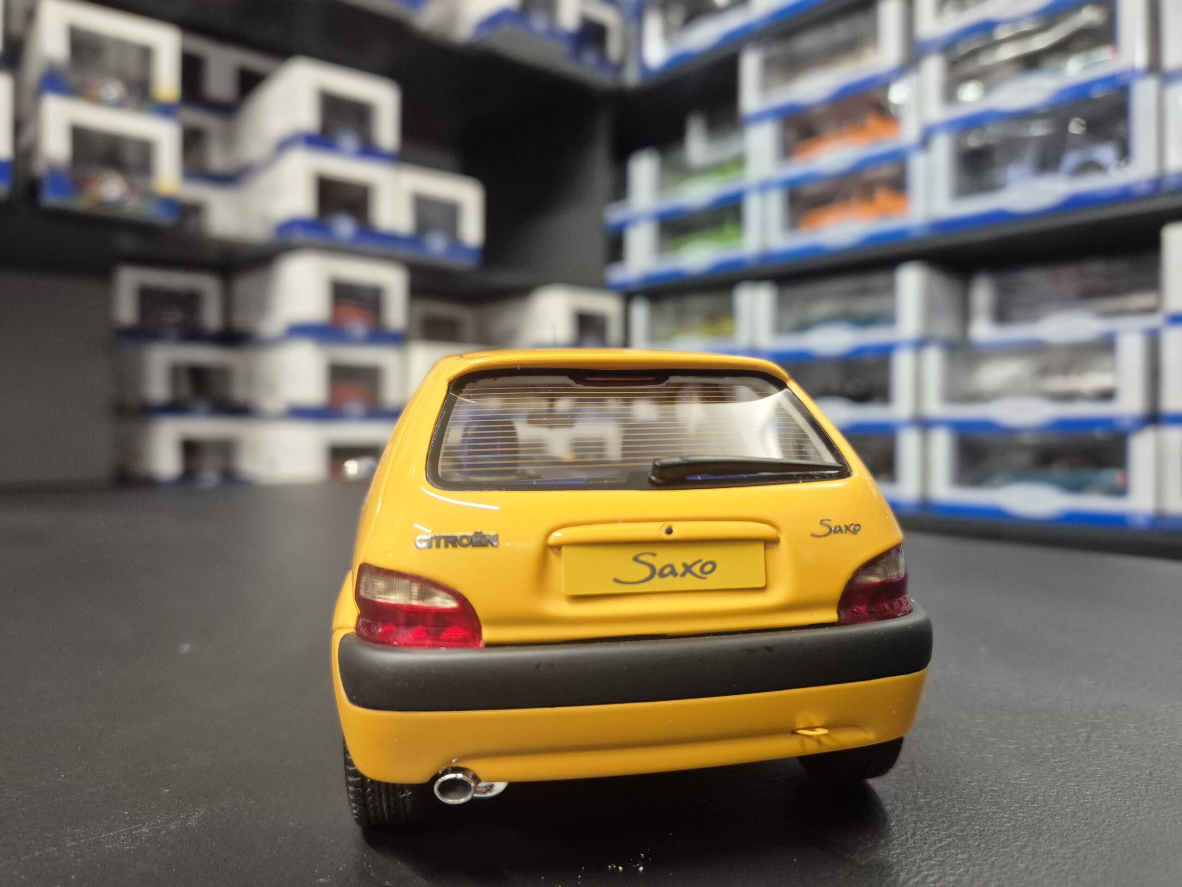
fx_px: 785
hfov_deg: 73.9
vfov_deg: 58.9
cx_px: 591
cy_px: 444
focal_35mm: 23
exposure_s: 1/100
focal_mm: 5.4
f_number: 1.8
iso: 1000
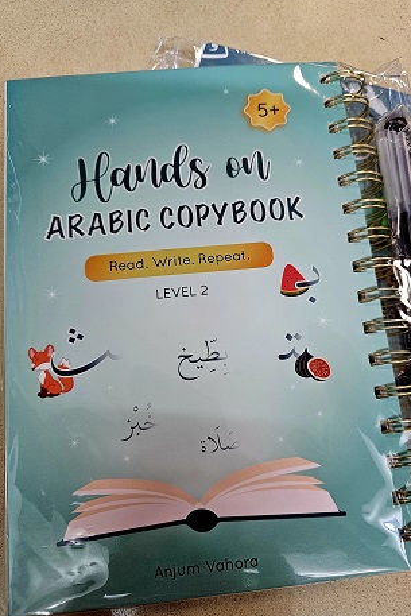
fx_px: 428
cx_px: 224
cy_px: 317
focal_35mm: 25
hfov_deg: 51.3
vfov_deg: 71.5
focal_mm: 6.3
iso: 320
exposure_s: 1/101
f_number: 1.7
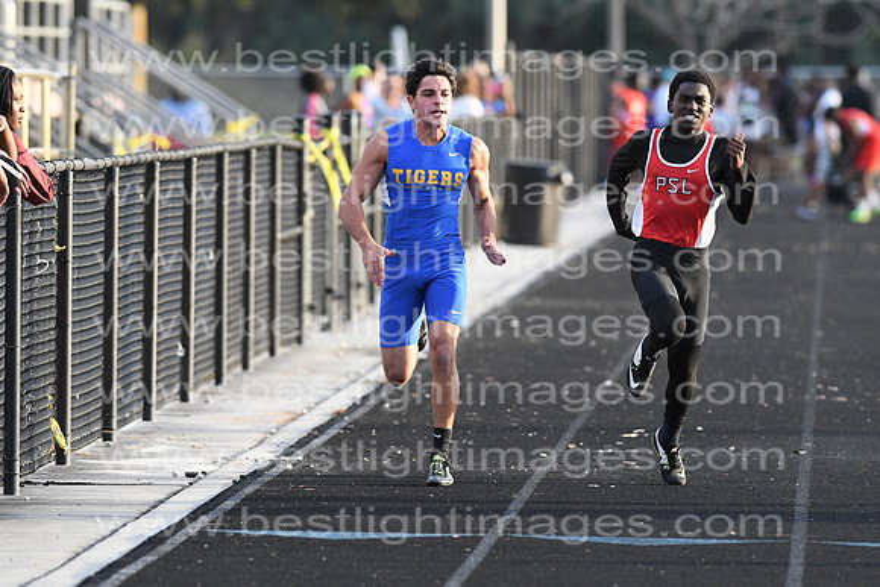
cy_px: 294
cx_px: 440
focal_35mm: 450
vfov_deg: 3.1
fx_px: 11002
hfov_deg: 4.6
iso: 2000
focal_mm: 300
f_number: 4
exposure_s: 1/2000
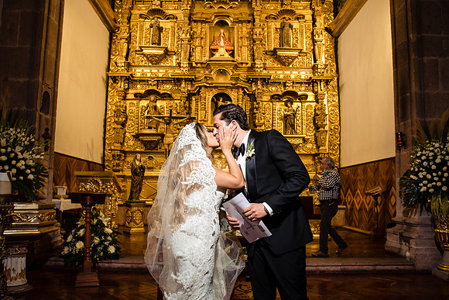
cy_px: 170
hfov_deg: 67.1
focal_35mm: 27
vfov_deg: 47.6
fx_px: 338
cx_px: 224
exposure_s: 1/80
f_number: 6.3
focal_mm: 24
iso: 2000
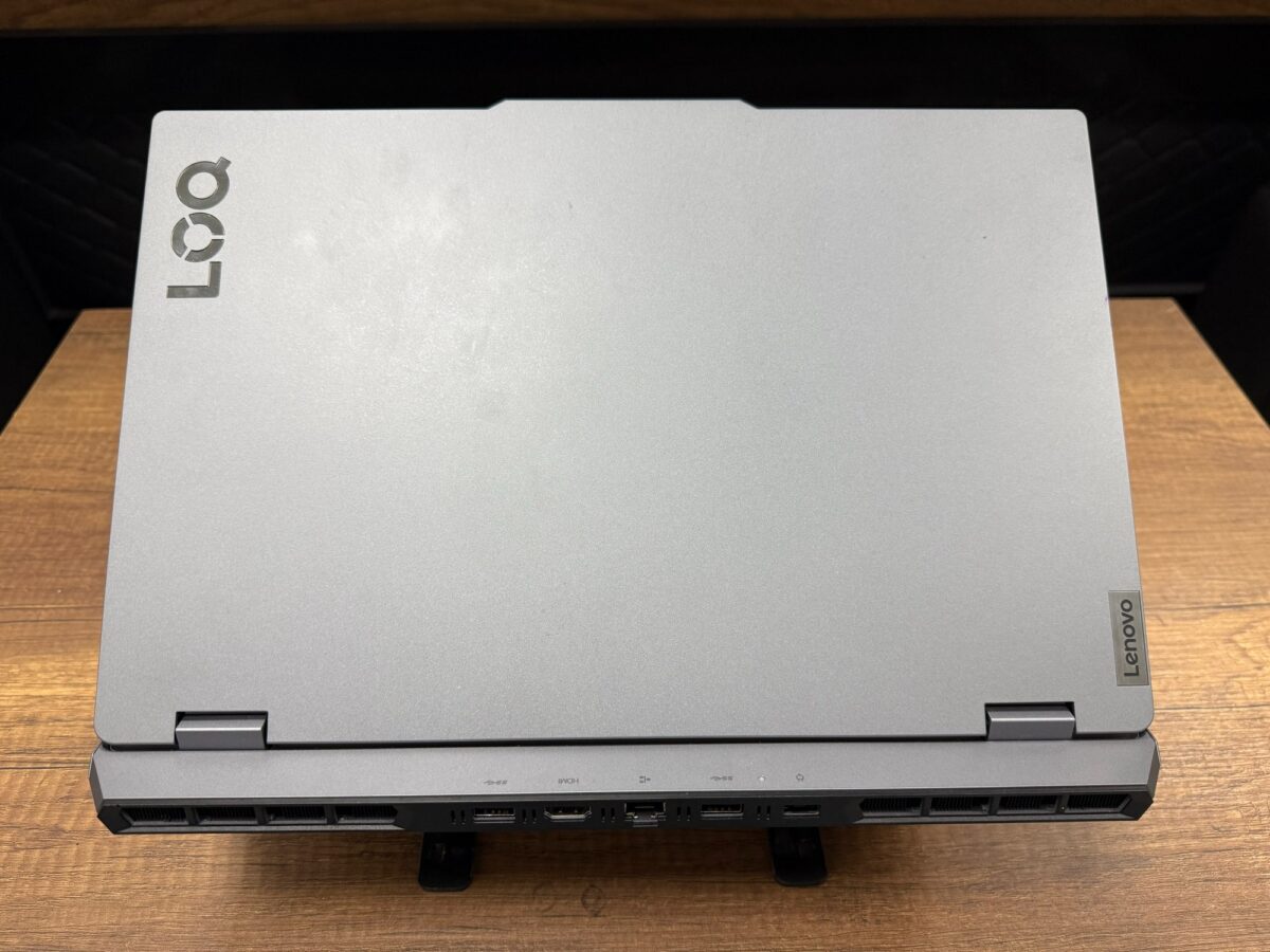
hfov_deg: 71.6
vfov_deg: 56.8
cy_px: 476
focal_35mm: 24
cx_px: 635
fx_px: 881
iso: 200
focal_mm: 6.76
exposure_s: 1/100
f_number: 1.78
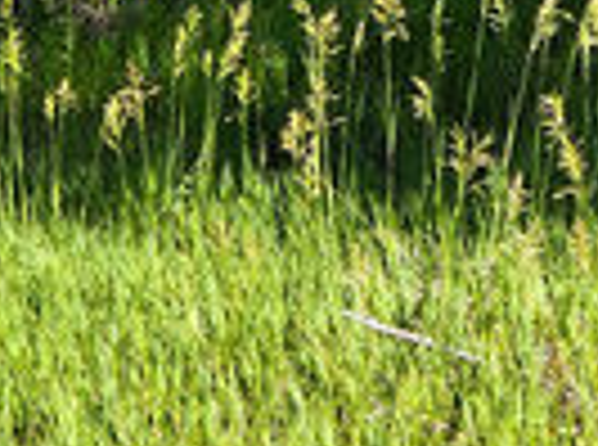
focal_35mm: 333
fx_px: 5737
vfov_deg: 4.4
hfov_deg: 5.9
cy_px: -464
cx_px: 611
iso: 50
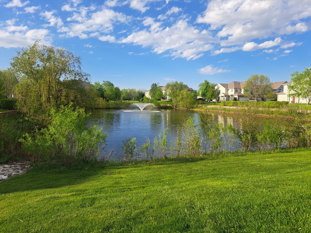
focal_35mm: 24
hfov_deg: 71.6
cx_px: 156
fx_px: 216
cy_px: 116
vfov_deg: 56.8
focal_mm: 5.23
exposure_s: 1/1089
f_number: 1.8
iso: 50
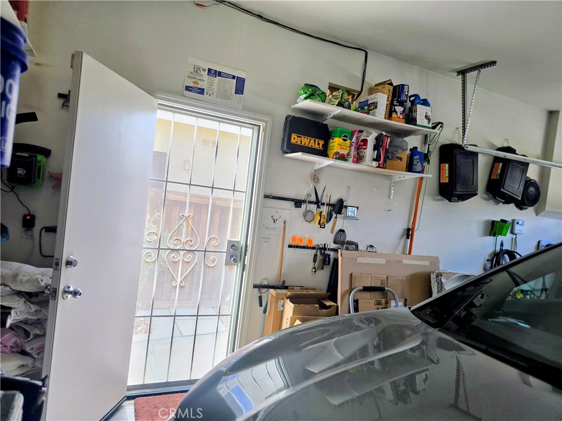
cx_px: 281
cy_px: 210
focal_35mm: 23
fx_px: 373
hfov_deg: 73.9
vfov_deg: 58.9
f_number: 1.7
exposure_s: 1/120
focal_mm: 6.3
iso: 80
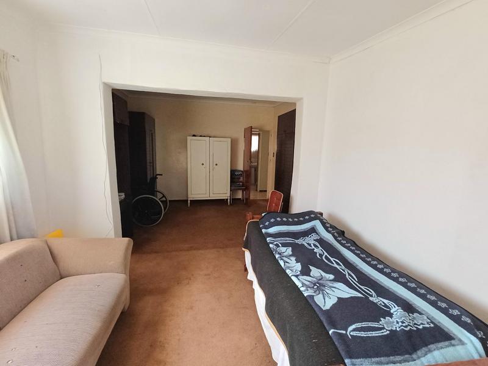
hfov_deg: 94.5
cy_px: 183
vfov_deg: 78.1
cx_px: 244
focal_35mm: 16
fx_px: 226
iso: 160
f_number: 2.2
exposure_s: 1/50.3
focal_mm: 1.64
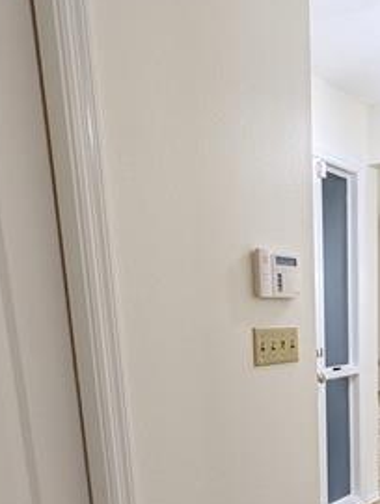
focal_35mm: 34
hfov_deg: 38.2
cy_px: 422
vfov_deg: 49.8
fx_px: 496
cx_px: 361
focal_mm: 2.02
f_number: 1.7
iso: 136
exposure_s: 1/120
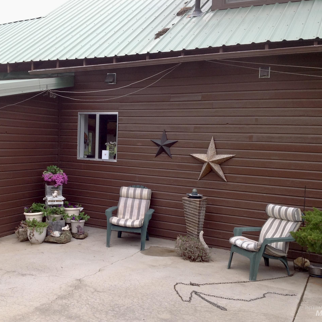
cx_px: 125
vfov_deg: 40.0
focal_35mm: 42
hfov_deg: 39.8
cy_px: 162
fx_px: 442
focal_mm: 4.28
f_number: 2.4
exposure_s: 1/234
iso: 50
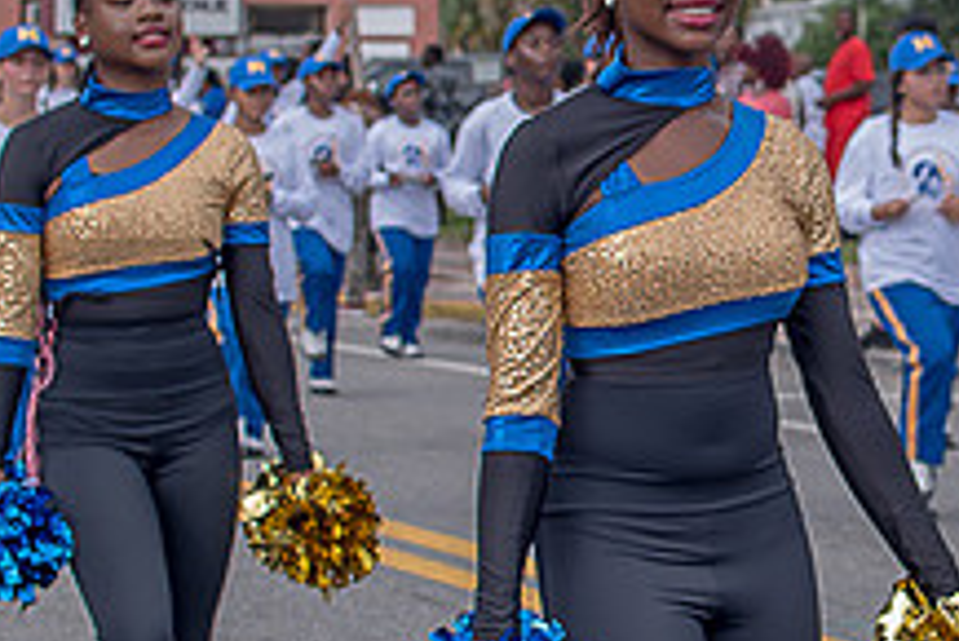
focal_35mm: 139
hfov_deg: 14.6
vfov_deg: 9.9
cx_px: 795
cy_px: 245
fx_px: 3705
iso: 100
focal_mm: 35
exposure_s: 1/500
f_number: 4
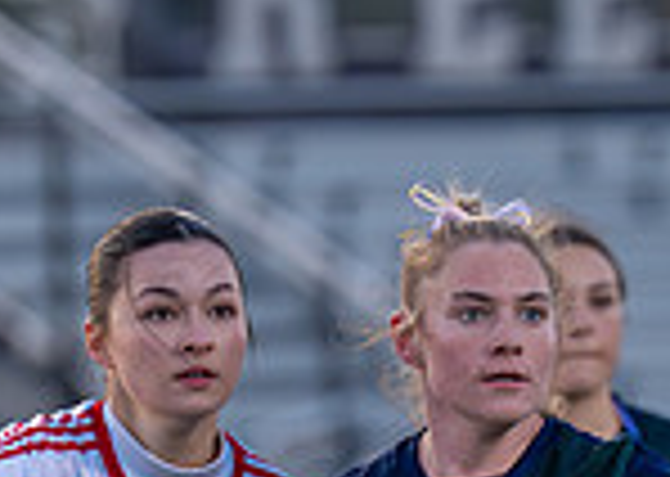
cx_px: 497
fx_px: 16855
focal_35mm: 887
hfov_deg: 2.3
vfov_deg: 1.6
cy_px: 689
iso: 800
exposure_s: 1/1250
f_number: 2.8
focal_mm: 171
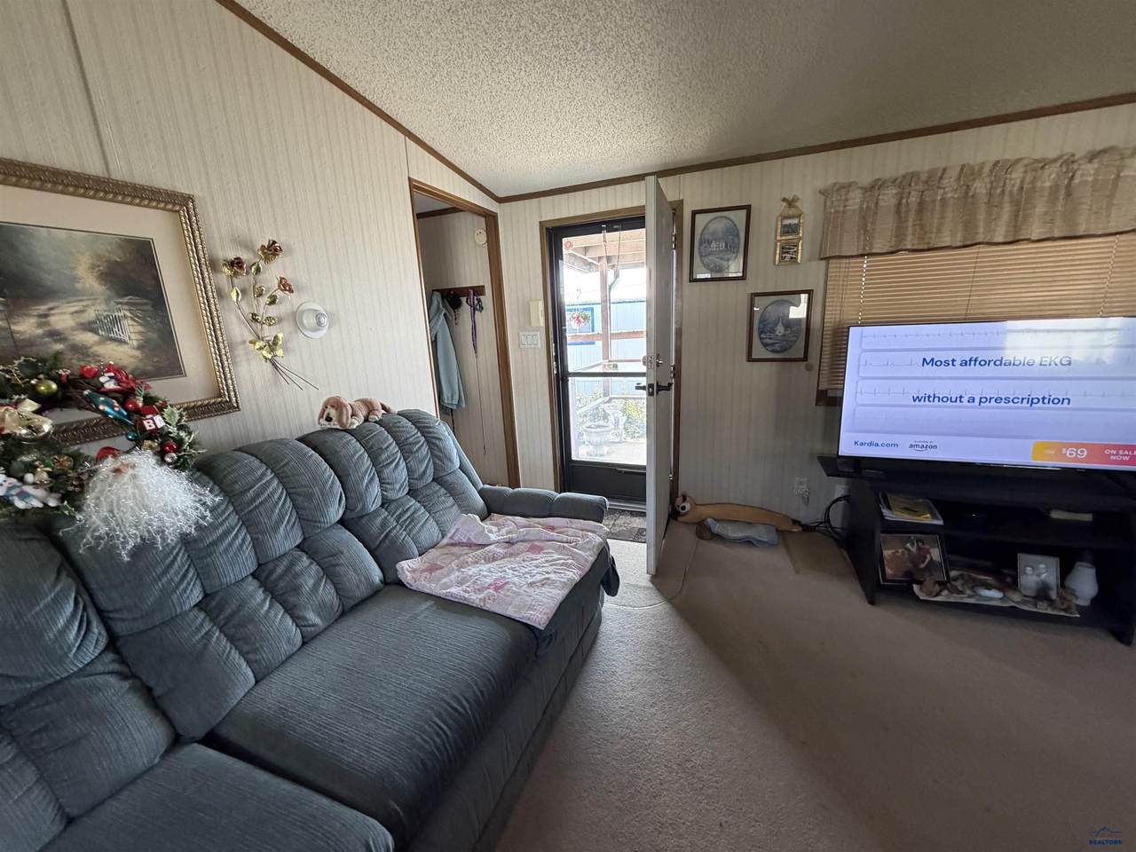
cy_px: 426
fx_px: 459
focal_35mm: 14
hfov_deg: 102.1
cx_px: 568
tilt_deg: -13.5
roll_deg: +1.4
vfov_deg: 85.7
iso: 250
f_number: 2.2
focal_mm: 2.22
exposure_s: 1/60
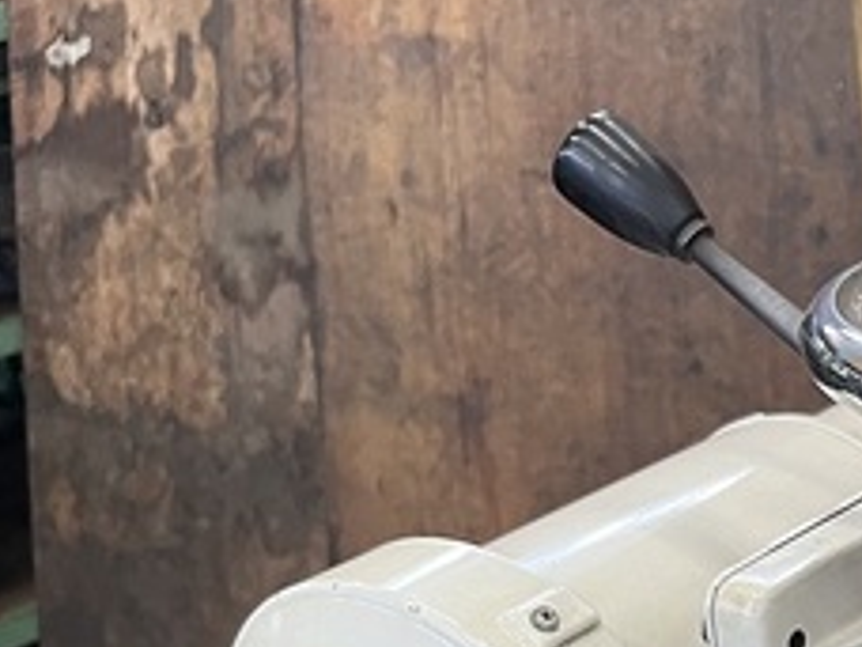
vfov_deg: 18.9
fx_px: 1818
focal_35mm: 73
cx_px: 1202
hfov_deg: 22.9
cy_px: 802
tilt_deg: -30.9
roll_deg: +1.0
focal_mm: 5.1
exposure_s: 1/73
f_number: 1.6
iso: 125
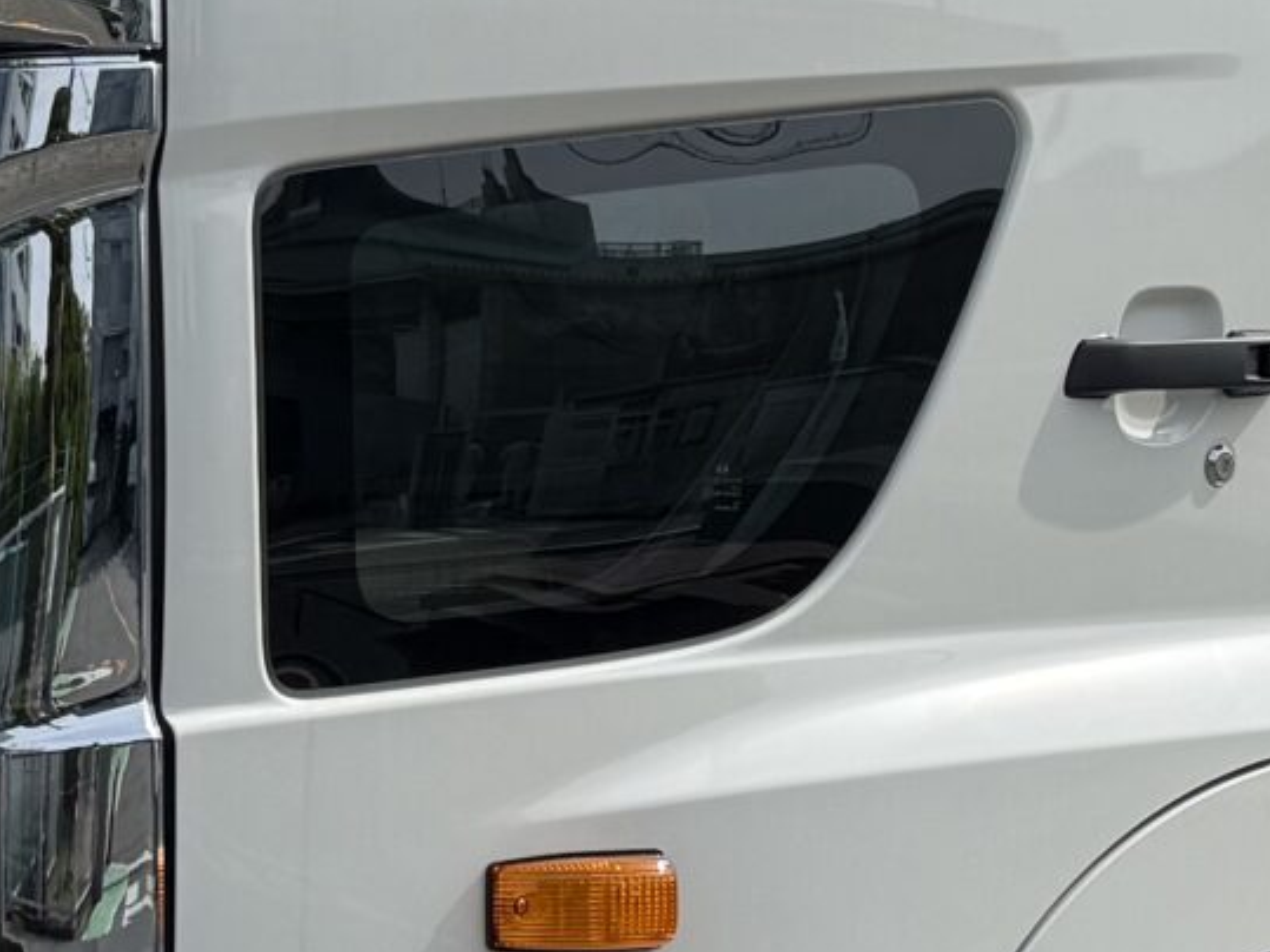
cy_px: 509
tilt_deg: -0.3
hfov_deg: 17.1
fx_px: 4182
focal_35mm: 114
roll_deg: -0.7
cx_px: 1034
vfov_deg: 13.0
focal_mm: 6.76
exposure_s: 1/5714
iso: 80
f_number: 1.78
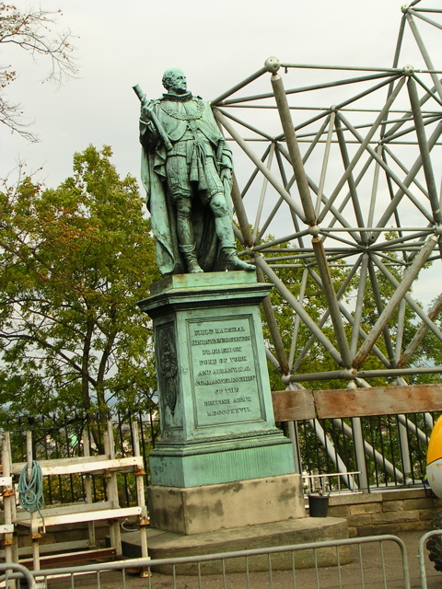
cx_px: 221
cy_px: 294
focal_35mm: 81
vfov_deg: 24.1
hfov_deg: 18.2
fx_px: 1379
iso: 50
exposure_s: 1/135
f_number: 4
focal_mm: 12.3
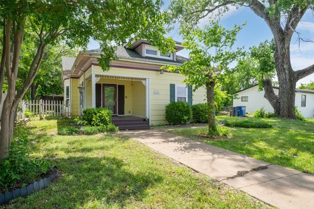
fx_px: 174
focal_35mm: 20
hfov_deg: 84.0
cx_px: 157
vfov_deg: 61.9
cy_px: 104
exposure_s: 1/50
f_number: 10
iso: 400
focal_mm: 20
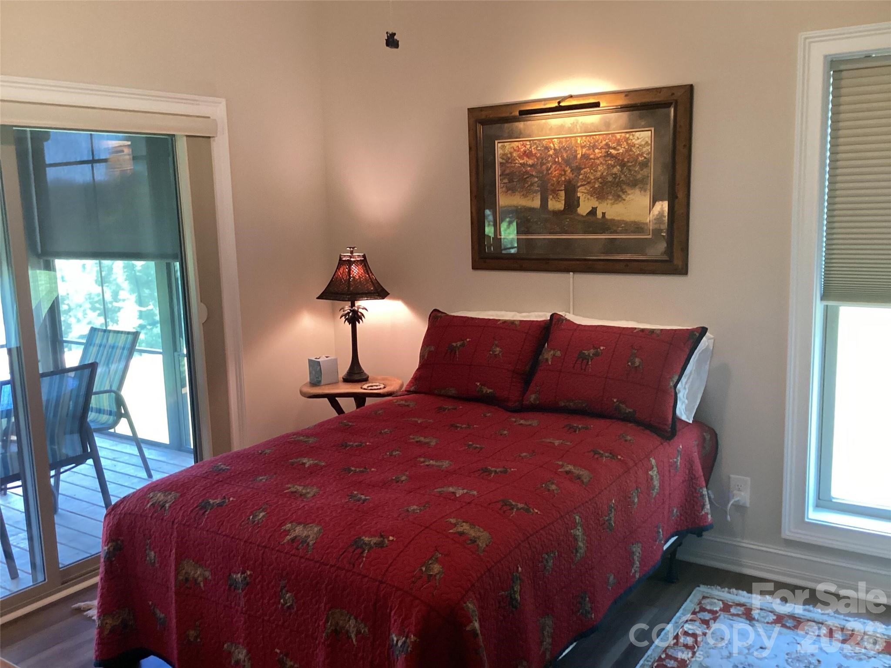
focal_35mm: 31
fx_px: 798
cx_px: 446
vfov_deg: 45.4
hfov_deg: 58.4
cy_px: 334
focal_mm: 3.3
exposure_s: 1/50
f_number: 2.4
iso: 250
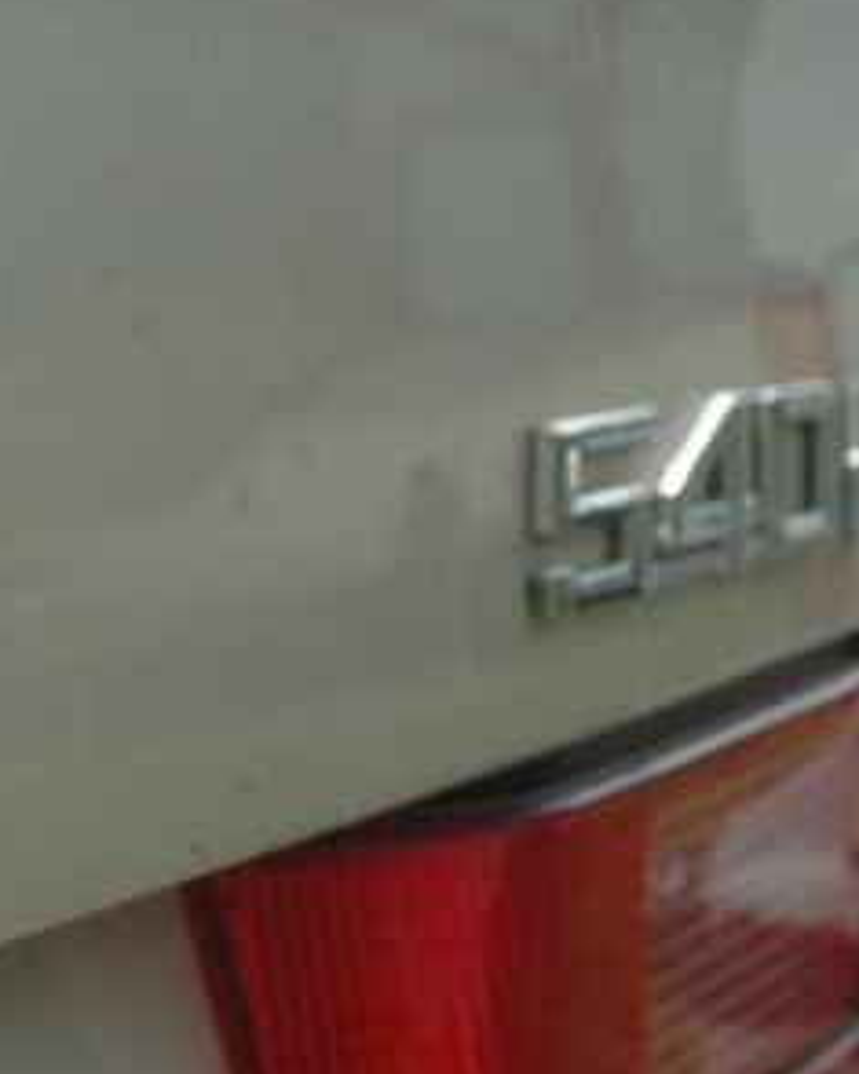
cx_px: -296
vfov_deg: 13.9
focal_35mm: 138
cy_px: 369
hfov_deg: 10.9
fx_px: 4388
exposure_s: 1/640
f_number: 14
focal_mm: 32
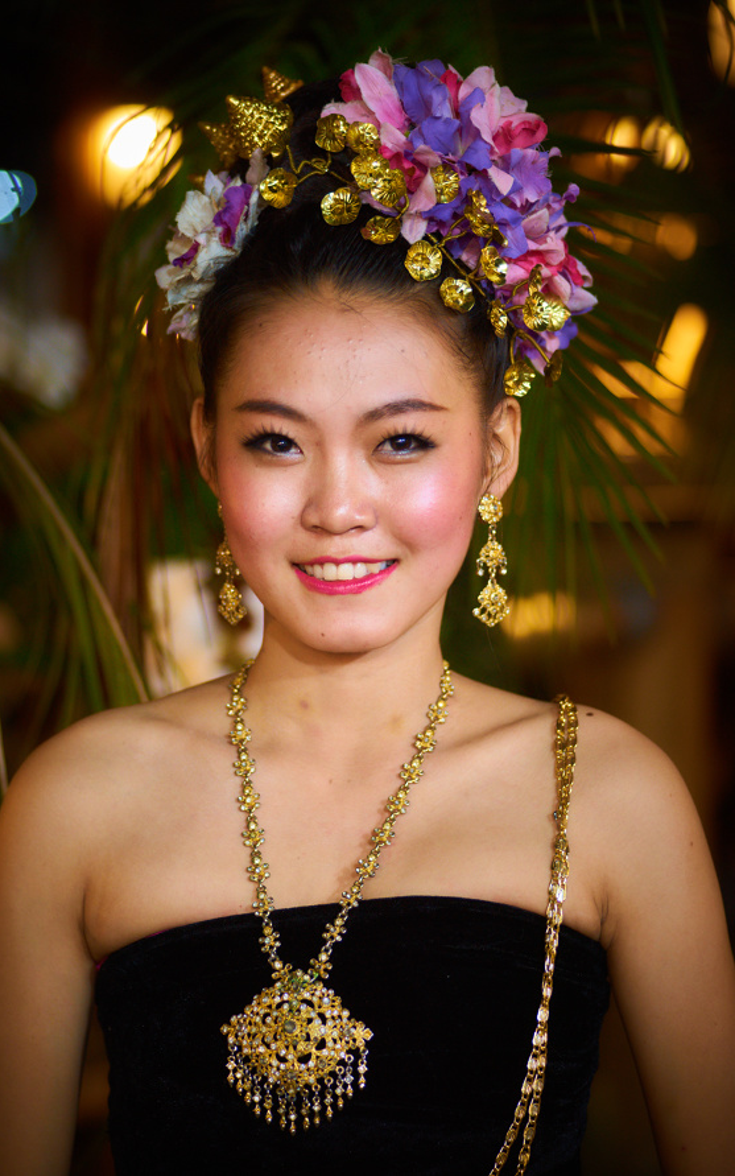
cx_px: 350
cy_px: 583
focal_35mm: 103
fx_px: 3301
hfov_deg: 12.7
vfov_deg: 20.2
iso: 800
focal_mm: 100
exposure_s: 1/30
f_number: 2.8
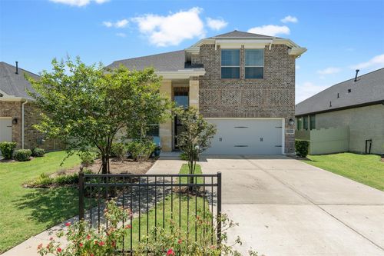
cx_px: 192
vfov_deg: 61.9
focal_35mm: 20
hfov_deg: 84.0
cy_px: 128
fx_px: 213
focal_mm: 20
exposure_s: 1/160
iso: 100
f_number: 9
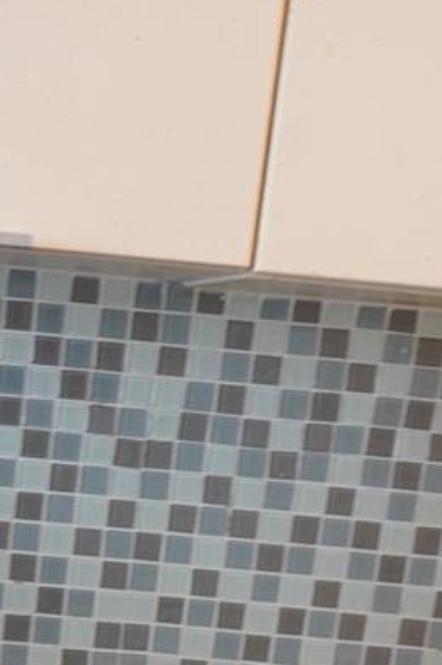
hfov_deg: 15.3
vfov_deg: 22.1
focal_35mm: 86
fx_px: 1587
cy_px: 767
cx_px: -96
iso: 3200
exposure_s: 1/160
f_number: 3.5
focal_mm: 28
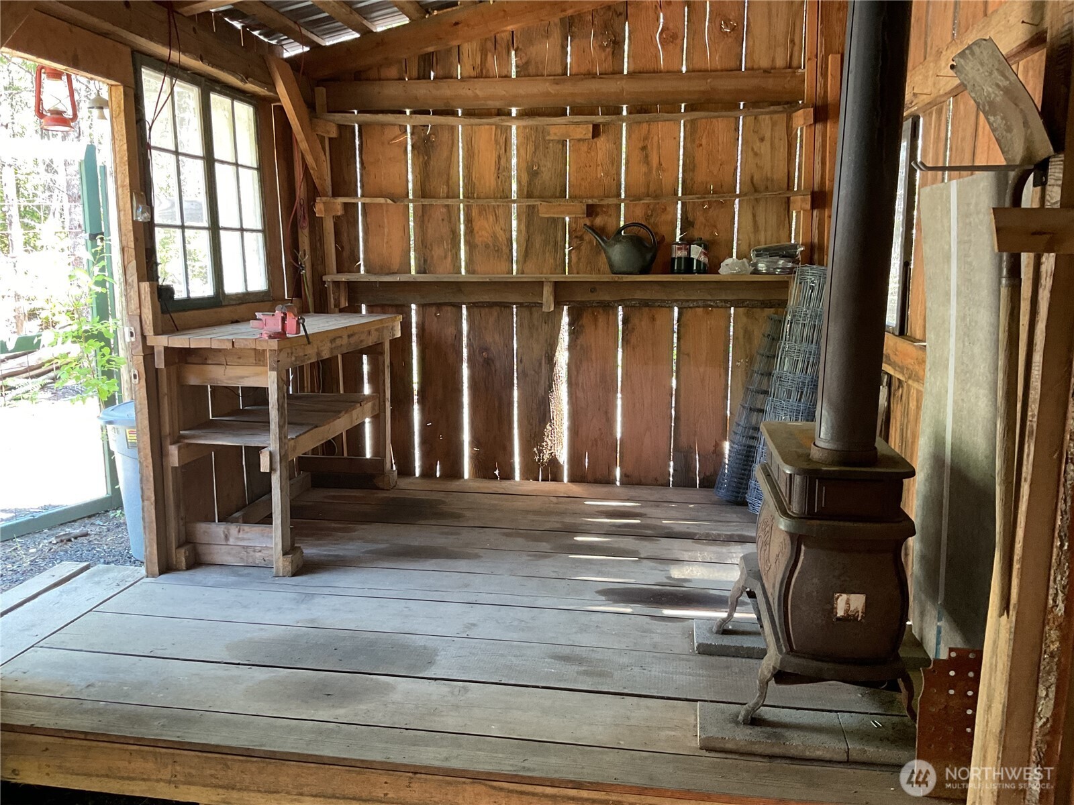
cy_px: 402
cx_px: 537
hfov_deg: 61.7
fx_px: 900
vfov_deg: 48.2
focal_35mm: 29
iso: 160
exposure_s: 1/60
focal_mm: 3
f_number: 1.8
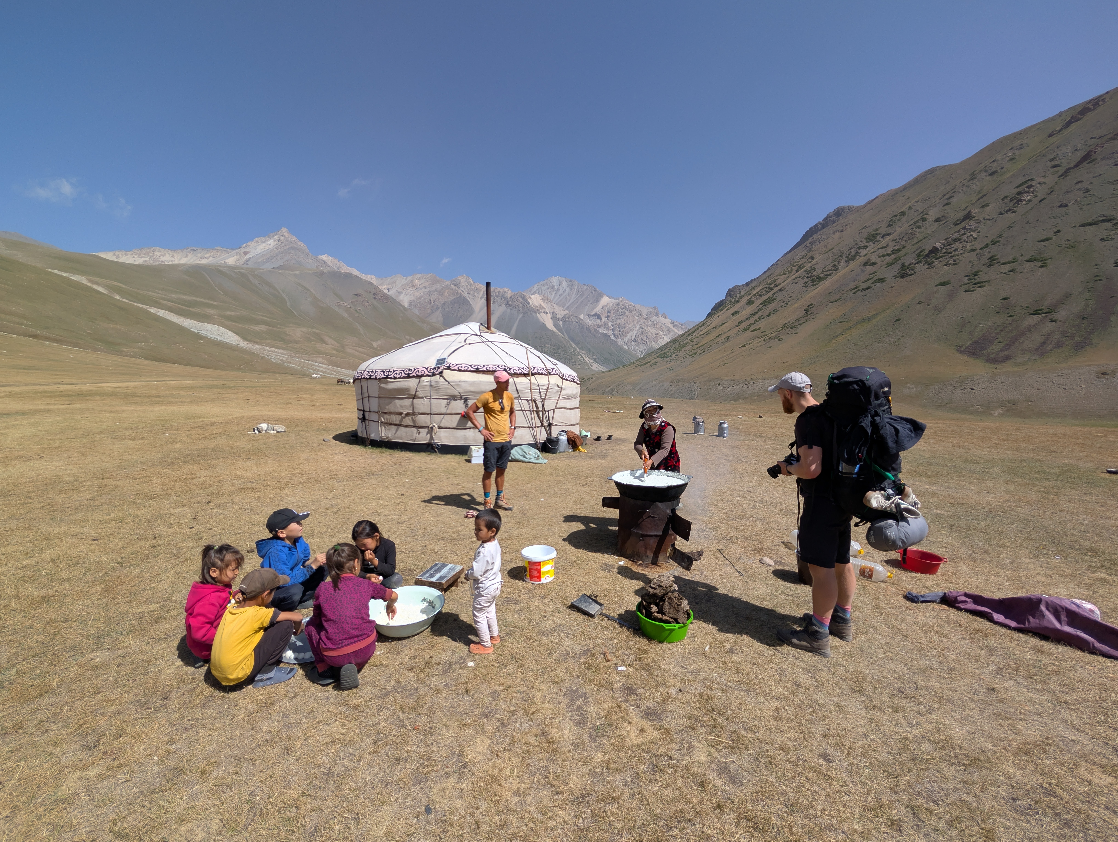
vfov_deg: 94.6
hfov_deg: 110.5
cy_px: 421
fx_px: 388
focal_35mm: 12
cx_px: 559
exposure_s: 1/4902
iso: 48
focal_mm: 2.02
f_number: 1.7
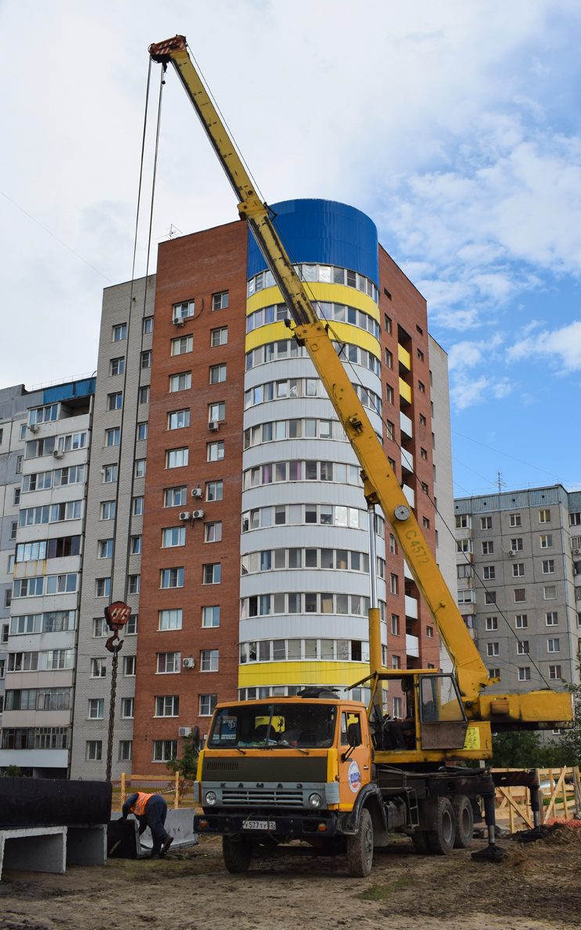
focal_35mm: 31
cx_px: 313
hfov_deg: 40.6
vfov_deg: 61.2
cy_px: 461
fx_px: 785
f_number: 9
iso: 200
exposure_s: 1/320
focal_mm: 20
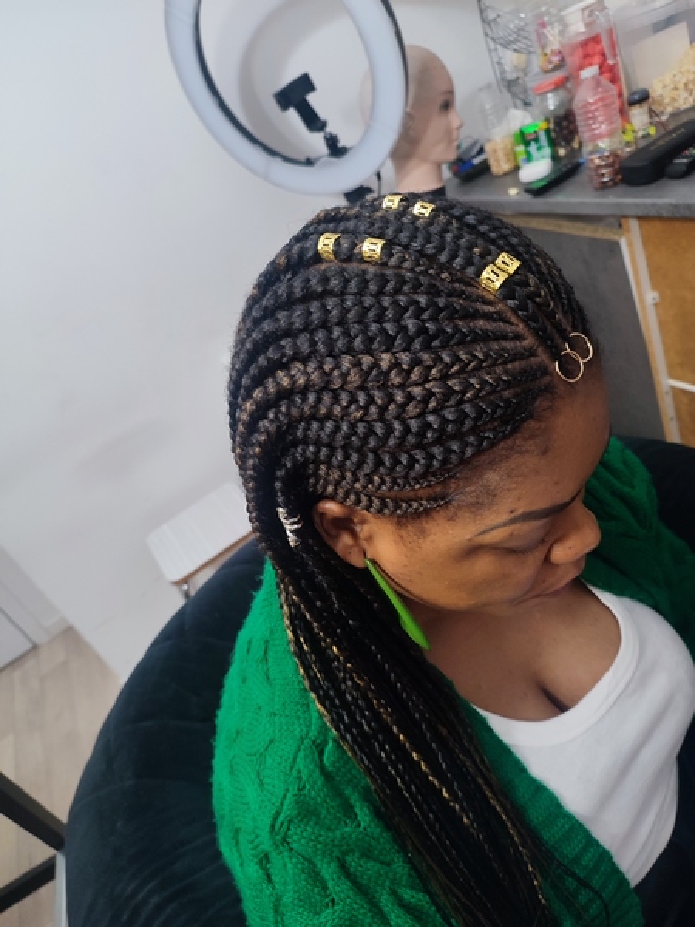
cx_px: 348
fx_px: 642
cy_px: 464
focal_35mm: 24
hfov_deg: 56.8
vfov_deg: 71.6
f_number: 1.89
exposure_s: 1/20
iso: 752
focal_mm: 5.89
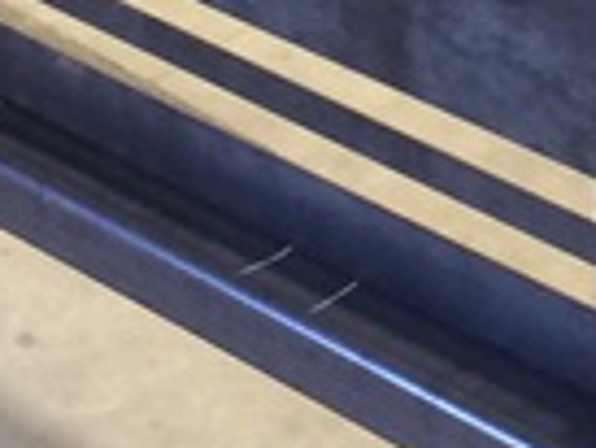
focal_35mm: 224
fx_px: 3860
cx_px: 566
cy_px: -739
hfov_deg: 8.8
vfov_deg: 6.3
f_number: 2.2
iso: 100
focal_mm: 4.12
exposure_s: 1/30
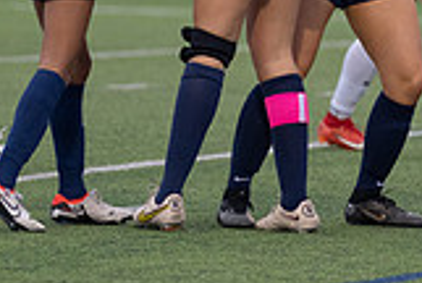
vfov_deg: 1.4
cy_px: -187
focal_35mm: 1007
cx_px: 333
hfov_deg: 2.0
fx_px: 11826
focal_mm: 280
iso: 2000
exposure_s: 1/1000
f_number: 4
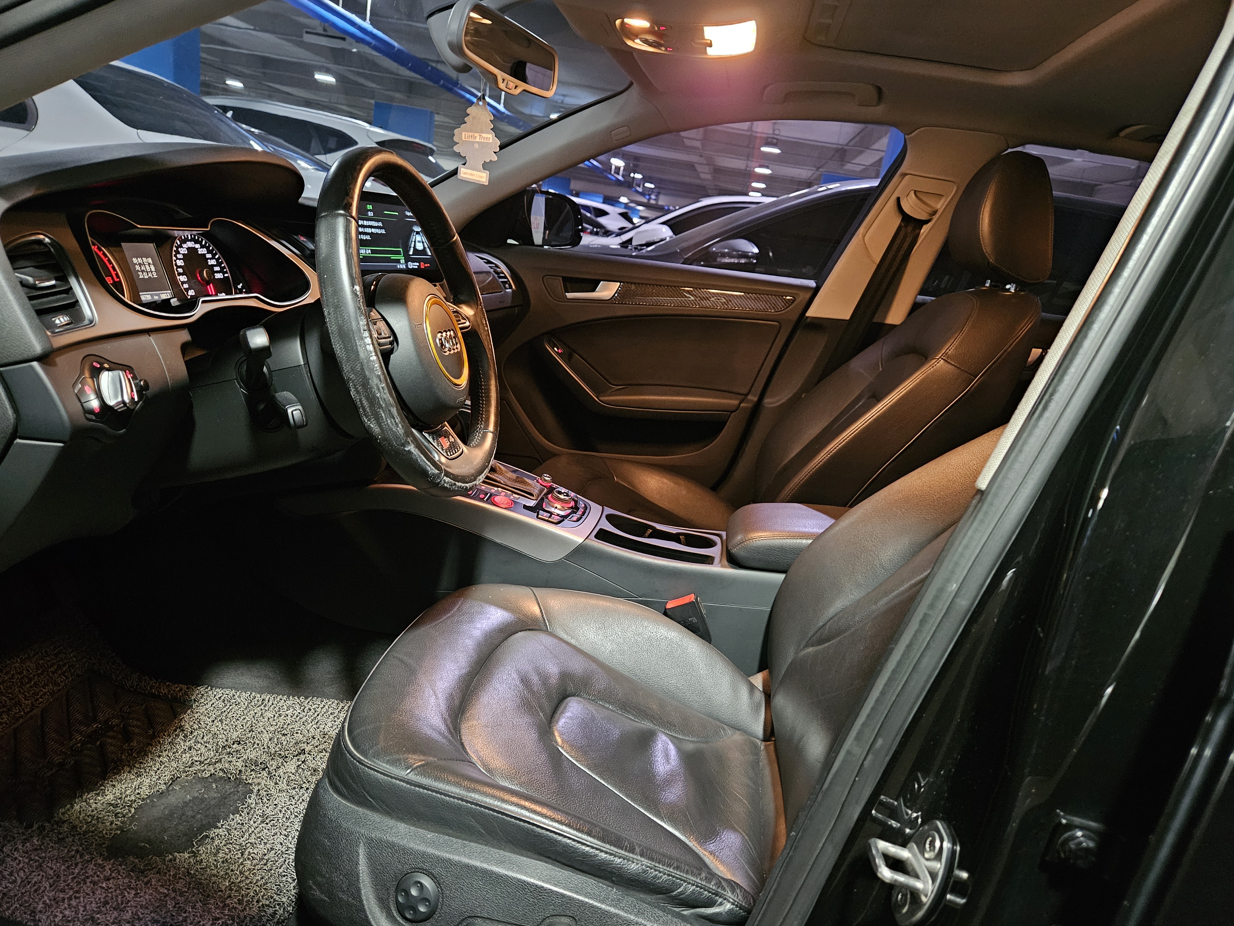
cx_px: 617
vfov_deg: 58.9
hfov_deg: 73.9
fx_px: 820
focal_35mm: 23
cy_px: 463
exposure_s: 1/24
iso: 800
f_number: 1.8
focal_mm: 5.4
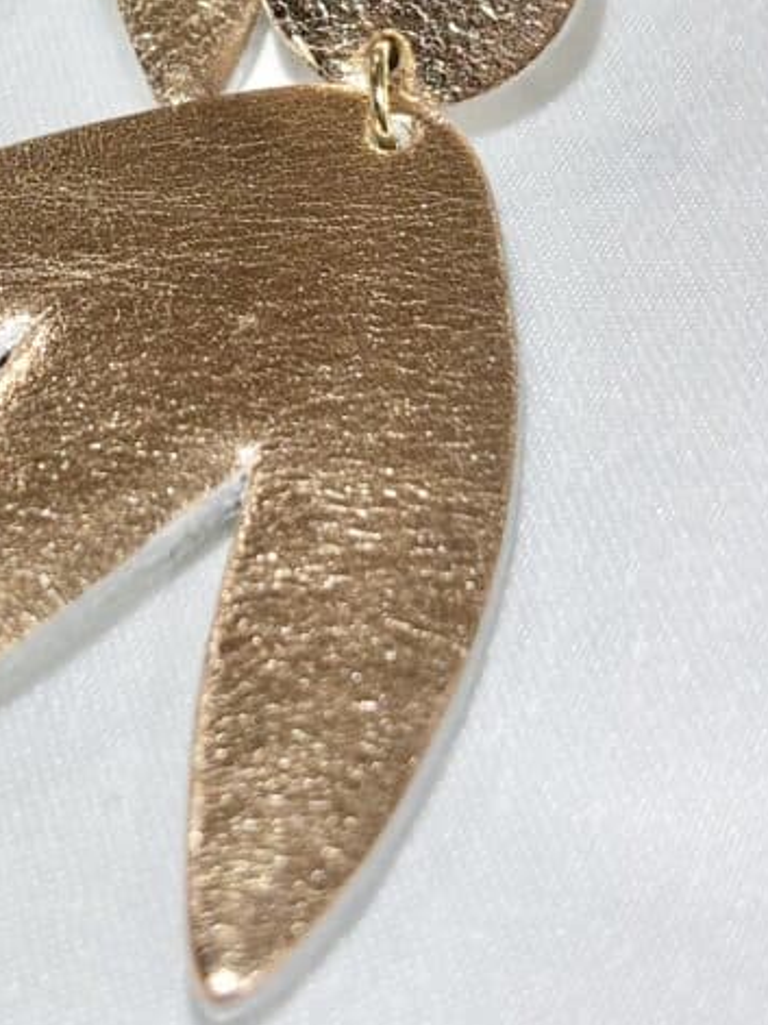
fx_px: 3344
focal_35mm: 113
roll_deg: +4.5
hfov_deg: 13.0
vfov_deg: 17.1
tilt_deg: -26.3
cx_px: 83
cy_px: 67
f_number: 1.6
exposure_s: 1/217
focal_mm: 5.96
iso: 32
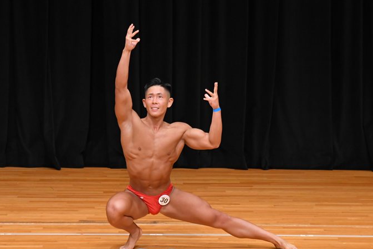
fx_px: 3759
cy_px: 137
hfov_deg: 5.7
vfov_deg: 3.8
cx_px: 198
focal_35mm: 363
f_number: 5.6
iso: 3200
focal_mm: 210
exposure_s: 1/400
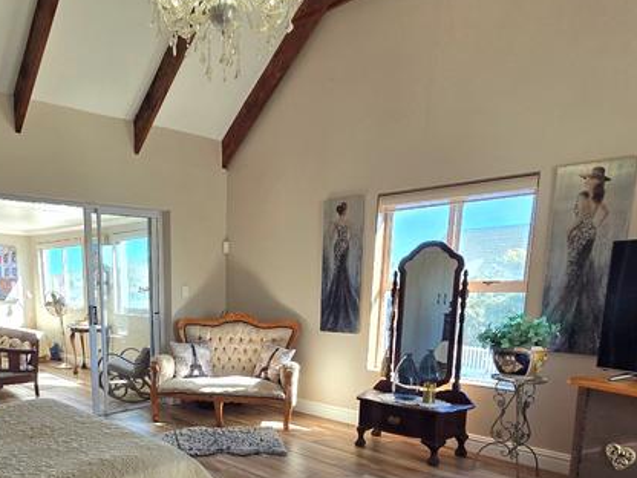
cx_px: 199
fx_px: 460
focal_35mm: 25
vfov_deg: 51.1
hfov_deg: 67.0
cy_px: 391
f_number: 2.2
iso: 50
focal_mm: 2.2
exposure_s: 1/105
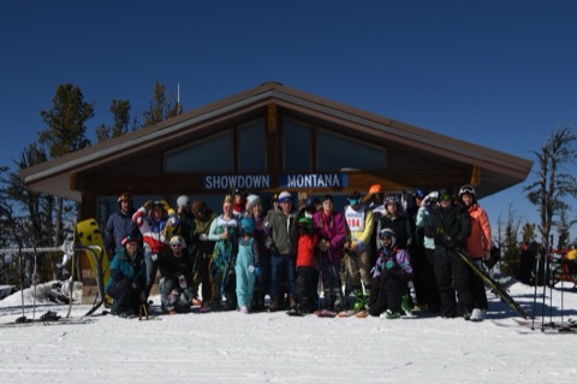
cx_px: 288
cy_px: 192
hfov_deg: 41.2
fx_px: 769
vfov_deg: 28.0
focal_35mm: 48
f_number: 8
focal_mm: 32
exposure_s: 1/3200
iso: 400
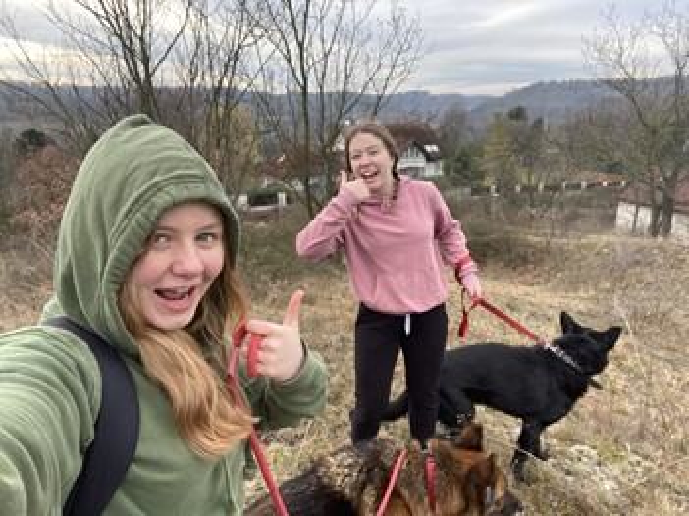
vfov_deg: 58.9
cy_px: 258
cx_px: 344
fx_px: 458
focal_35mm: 23
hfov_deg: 73.9
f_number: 2.2
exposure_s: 1/122
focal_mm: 2.71
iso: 32
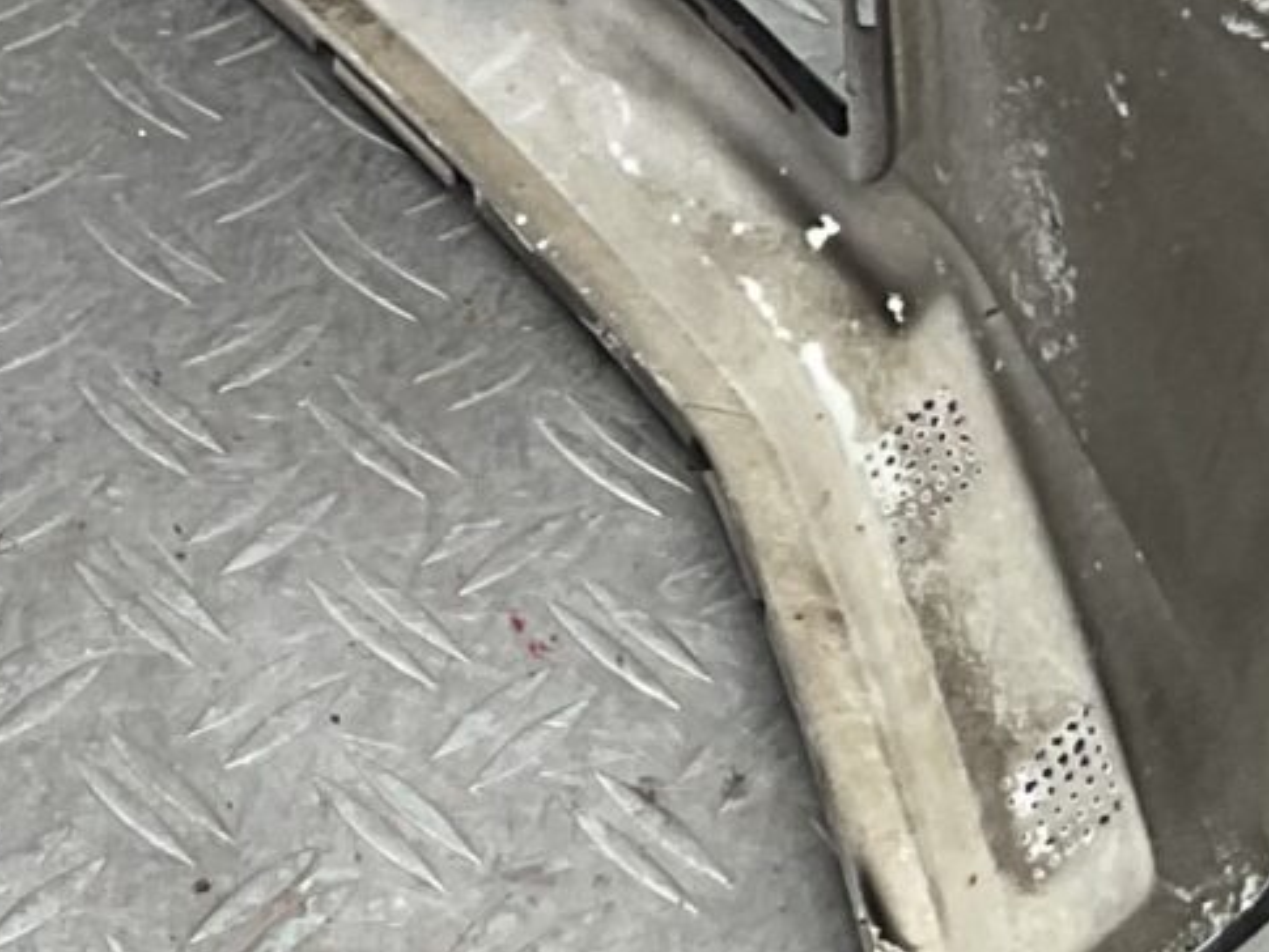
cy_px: -761
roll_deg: +6.5
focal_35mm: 153
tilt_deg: -34.9
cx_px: -918
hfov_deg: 12.0
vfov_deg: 9.3
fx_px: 5610
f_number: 1.8
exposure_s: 1/118
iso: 16
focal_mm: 3
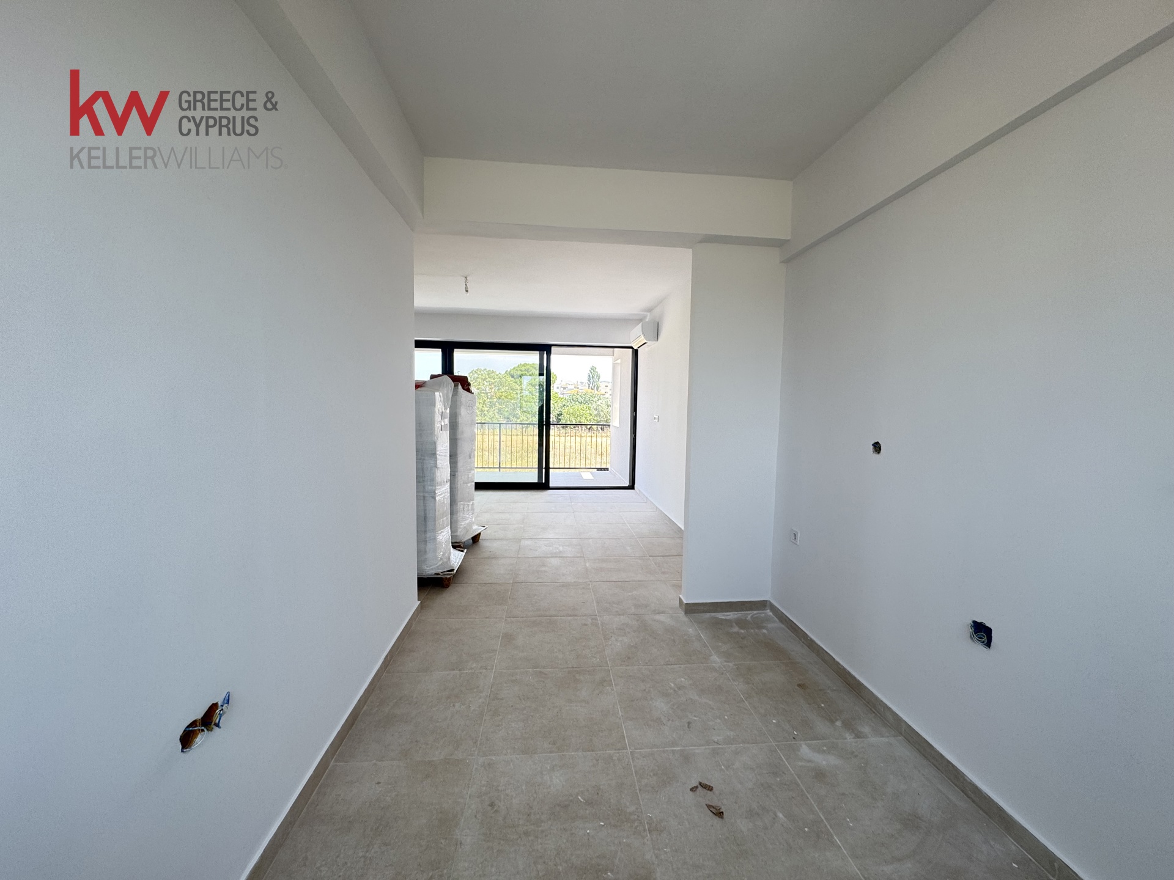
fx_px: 475
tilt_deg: -4.1
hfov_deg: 102.1
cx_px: 587
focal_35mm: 14
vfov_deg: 85.7
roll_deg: -1.3
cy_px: 440
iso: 64
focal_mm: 2.22
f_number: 2.2
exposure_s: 1/99
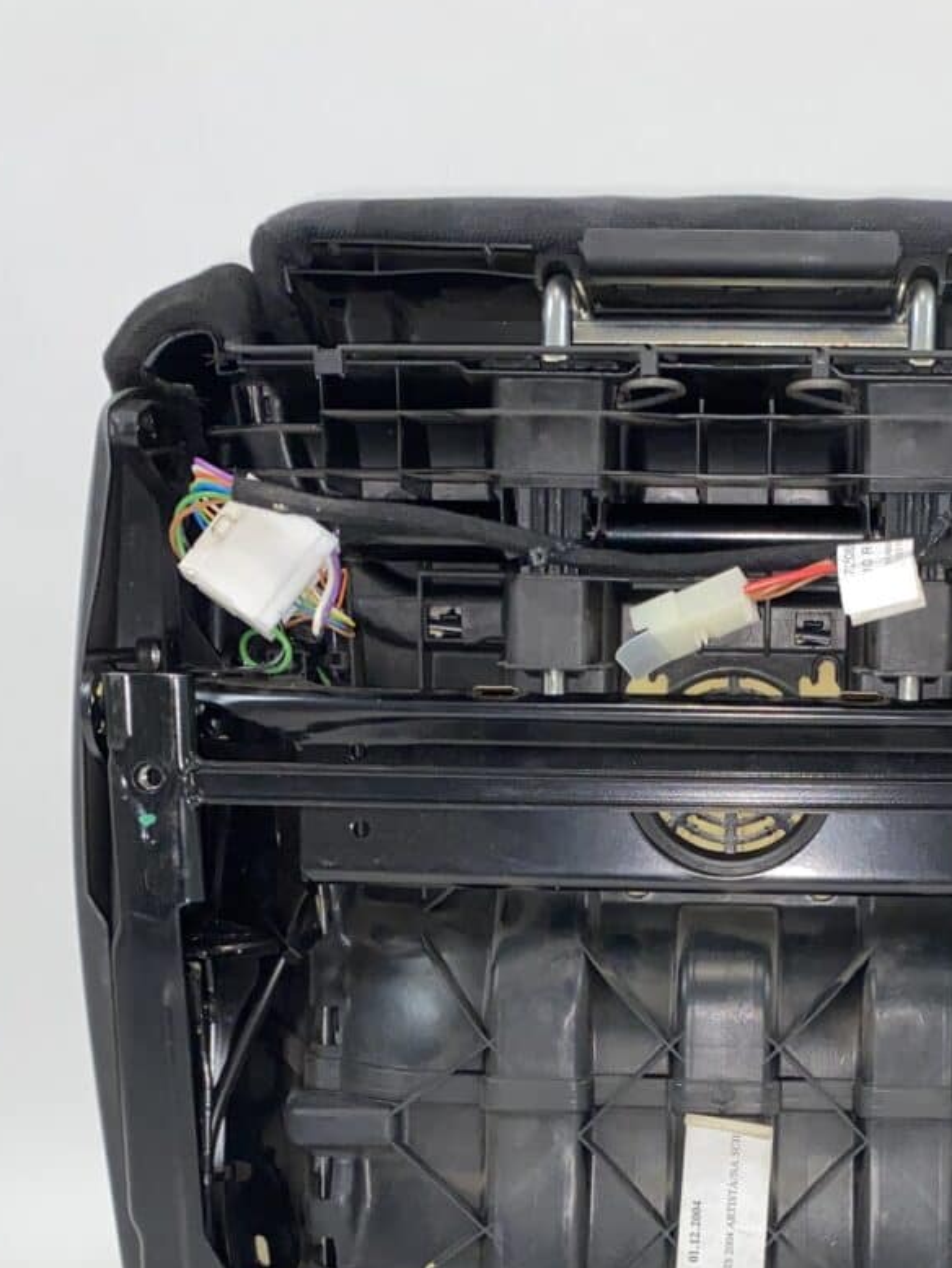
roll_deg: -2.0
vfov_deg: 36.8
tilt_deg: -3.6
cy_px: 1099
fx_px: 1796
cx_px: 717
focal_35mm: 49
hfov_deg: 29.2
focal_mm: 4.25
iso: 125
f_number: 1.8
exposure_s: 1/100
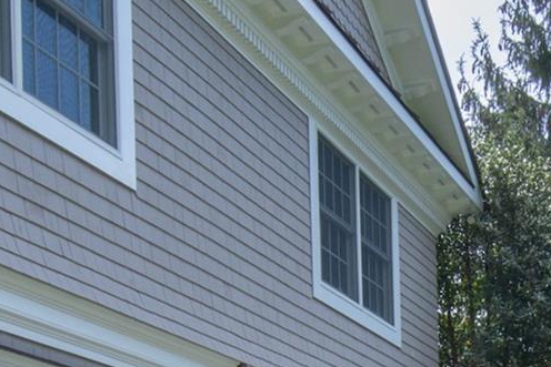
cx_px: 529
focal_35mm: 68
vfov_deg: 18.2
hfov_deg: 28.1
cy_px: 524
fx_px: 1042
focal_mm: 11
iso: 400
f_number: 11
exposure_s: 1/200
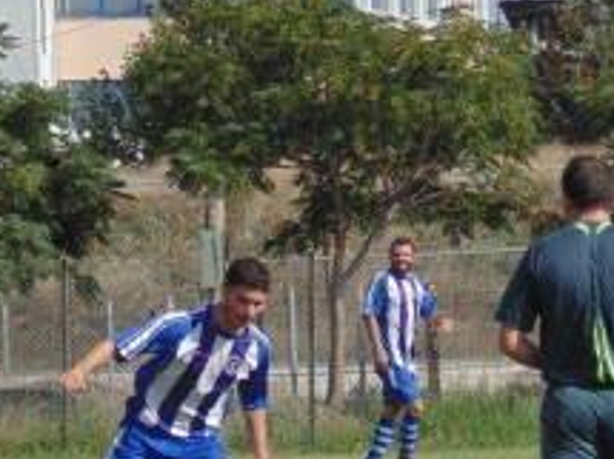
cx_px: 328
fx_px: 8438
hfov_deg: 4.2
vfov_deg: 3.1
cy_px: 623
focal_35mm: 476
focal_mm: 27.8
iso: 80
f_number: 5.2
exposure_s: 1/500
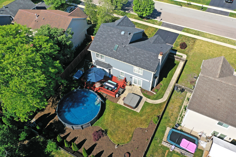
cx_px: 118
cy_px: 78
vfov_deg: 46.4
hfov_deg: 65.5
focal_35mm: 28
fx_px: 184
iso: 100
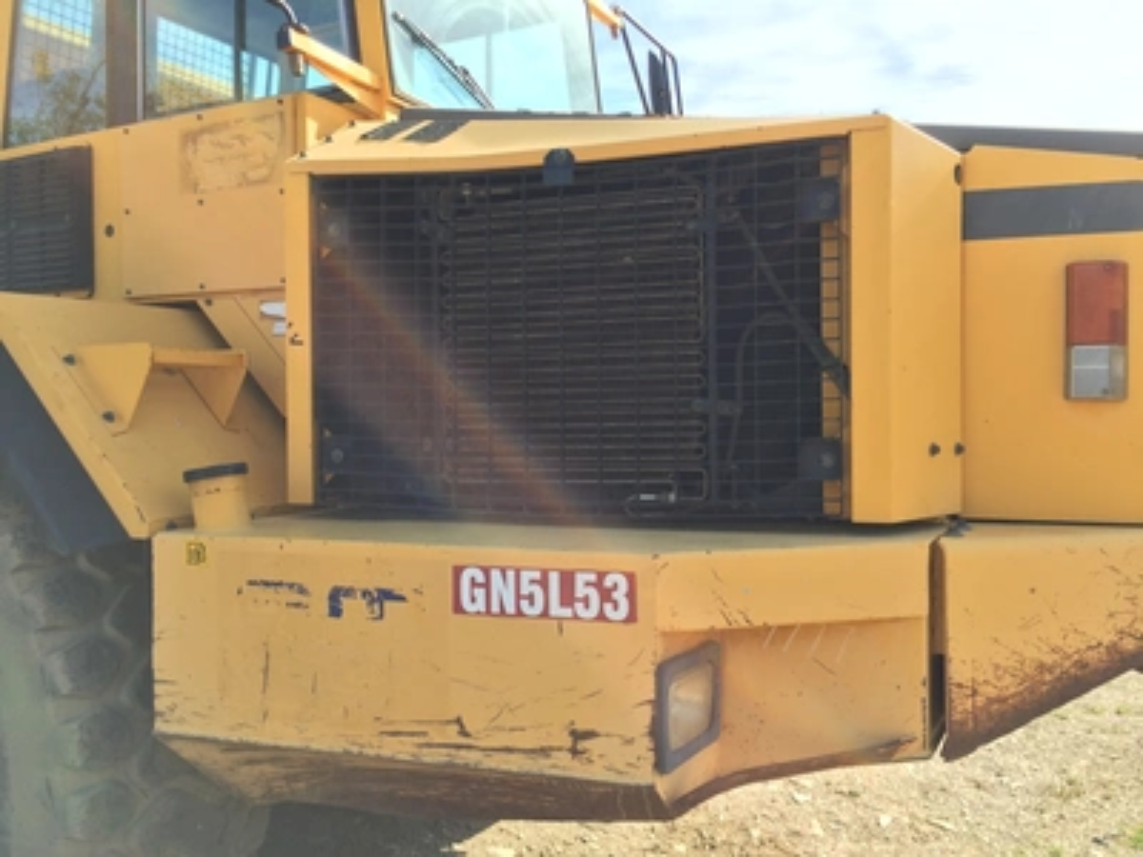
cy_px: 428
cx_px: 572
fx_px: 958
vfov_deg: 48.2
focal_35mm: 29
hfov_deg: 61.7
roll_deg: -1.3
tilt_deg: +0.3
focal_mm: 4.15
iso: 32
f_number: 2.2
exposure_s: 1/542
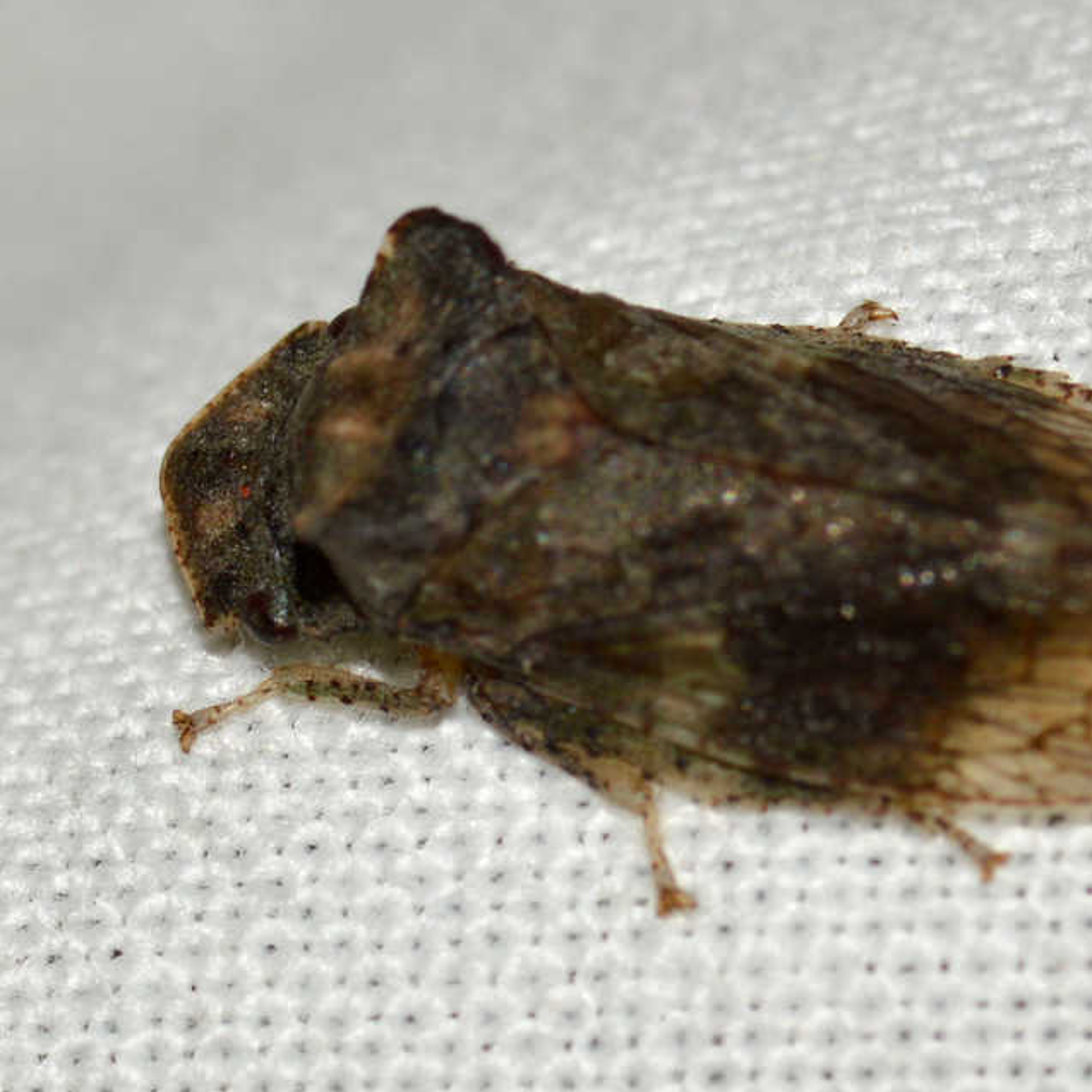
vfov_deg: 9.1
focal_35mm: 192
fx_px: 6853
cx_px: 754
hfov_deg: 9.1
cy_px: 545
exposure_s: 1/200
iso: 100
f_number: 18
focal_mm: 100
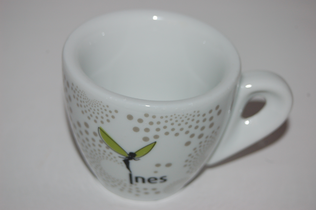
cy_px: 105
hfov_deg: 17.1
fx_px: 1052
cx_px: 158
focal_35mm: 120
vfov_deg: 11.4
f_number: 7.1
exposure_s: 1/125
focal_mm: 80
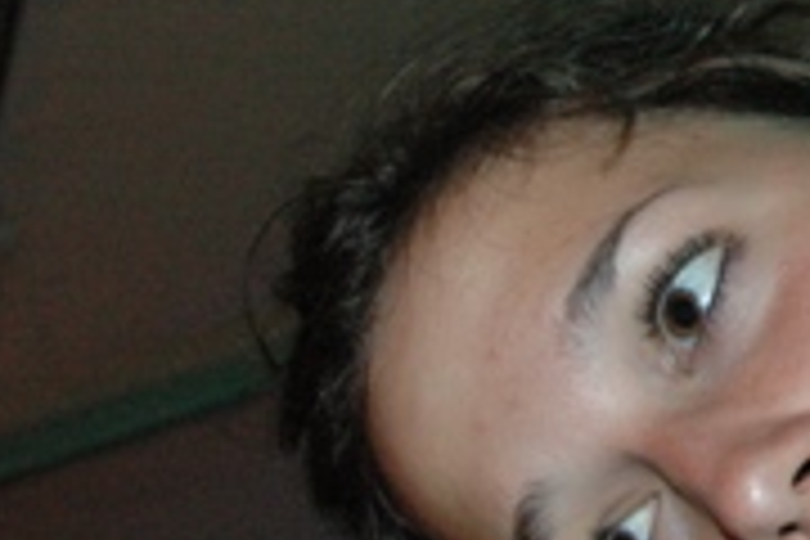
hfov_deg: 19.5
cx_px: 1071
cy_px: 27
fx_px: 2160
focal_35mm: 96
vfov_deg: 14.1
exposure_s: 1/60
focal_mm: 18
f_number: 4.5
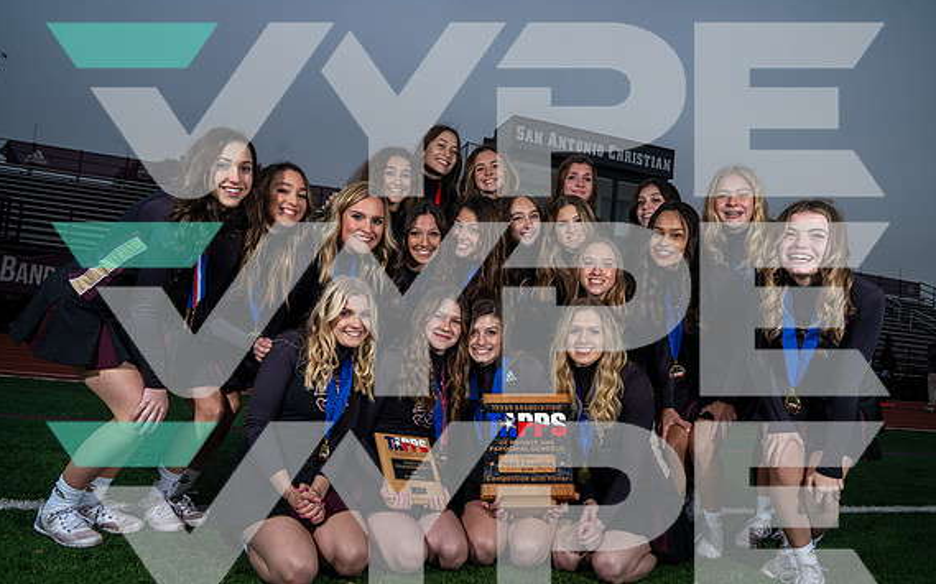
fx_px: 663
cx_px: 470
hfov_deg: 70.4
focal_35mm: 26
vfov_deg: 47.5
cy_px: 310
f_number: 8
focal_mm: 25
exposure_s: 1/125
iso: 100
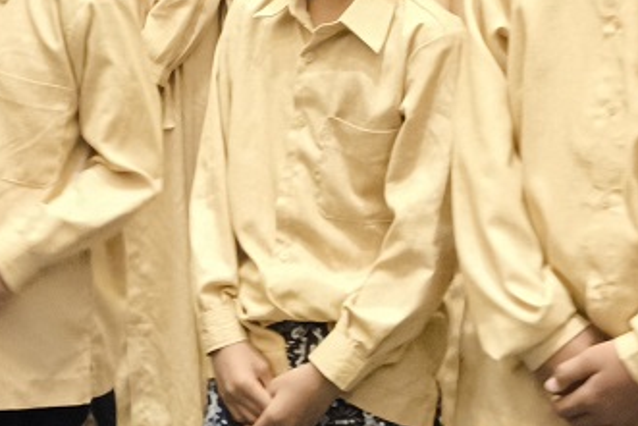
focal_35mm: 109
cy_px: -66
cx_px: 91
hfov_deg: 18.5
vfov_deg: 12.3
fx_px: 1932
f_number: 1.7
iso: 800
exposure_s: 1/25
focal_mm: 4.71
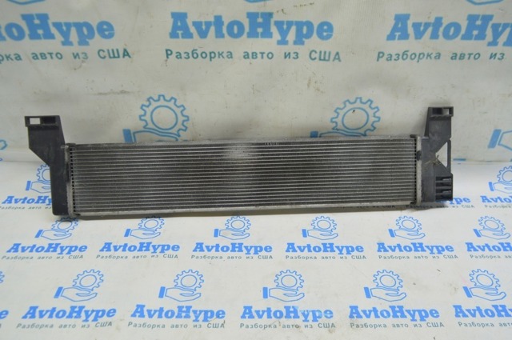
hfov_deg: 62.0
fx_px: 426
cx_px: 256
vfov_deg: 43.5
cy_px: 170
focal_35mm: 30
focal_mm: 20
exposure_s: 1/20
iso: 400
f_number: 5.6
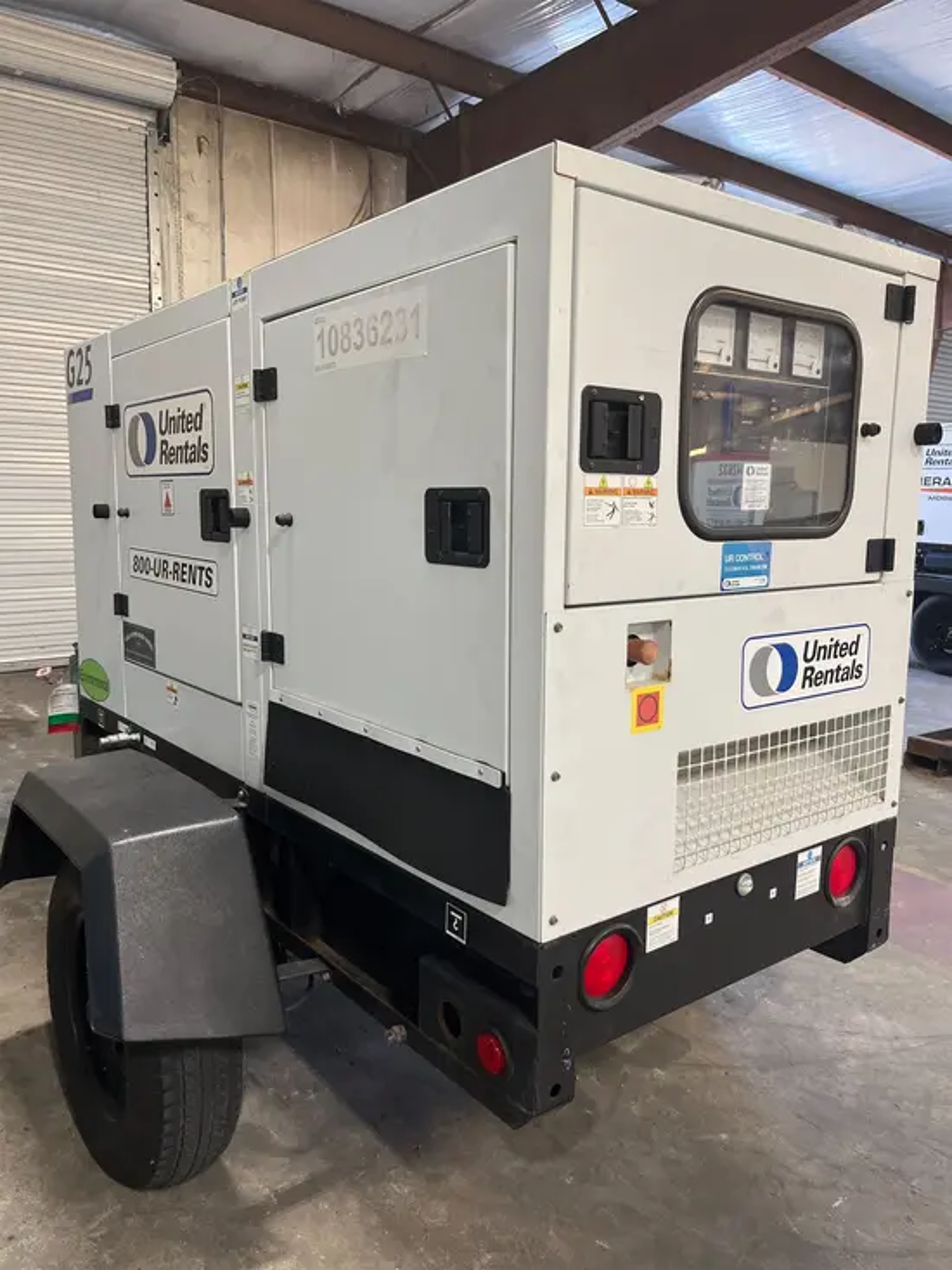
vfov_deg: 67.3
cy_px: 635
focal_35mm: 26
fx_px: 953
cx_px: 476
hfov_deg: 53.1
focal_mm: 5.1
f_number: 1.6
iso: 125
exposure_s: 1/65
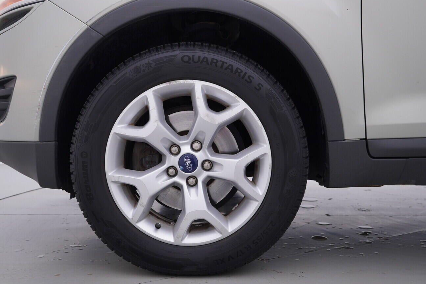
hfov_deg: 48.4
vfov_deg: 33.4
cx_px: 205
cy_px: 145
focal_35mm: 40
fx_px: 473
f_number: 4
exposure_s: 1/60
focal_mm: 24
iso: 125
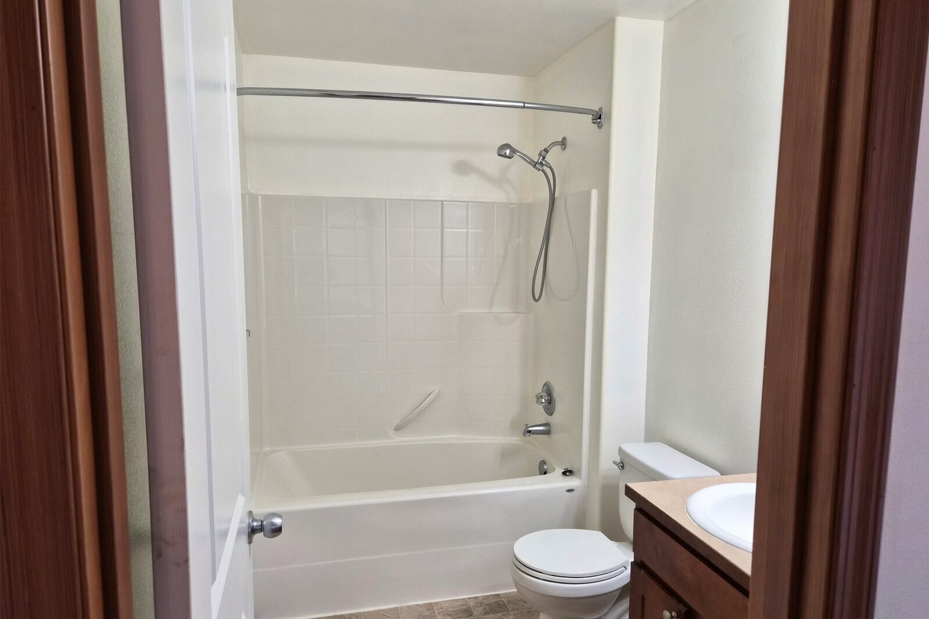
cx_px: 465
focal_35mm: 24
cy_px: 341
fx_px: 619
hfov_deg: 73.7
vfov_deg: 53.0
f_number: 1.8
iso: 160
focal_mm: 5.4
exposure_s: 1/120
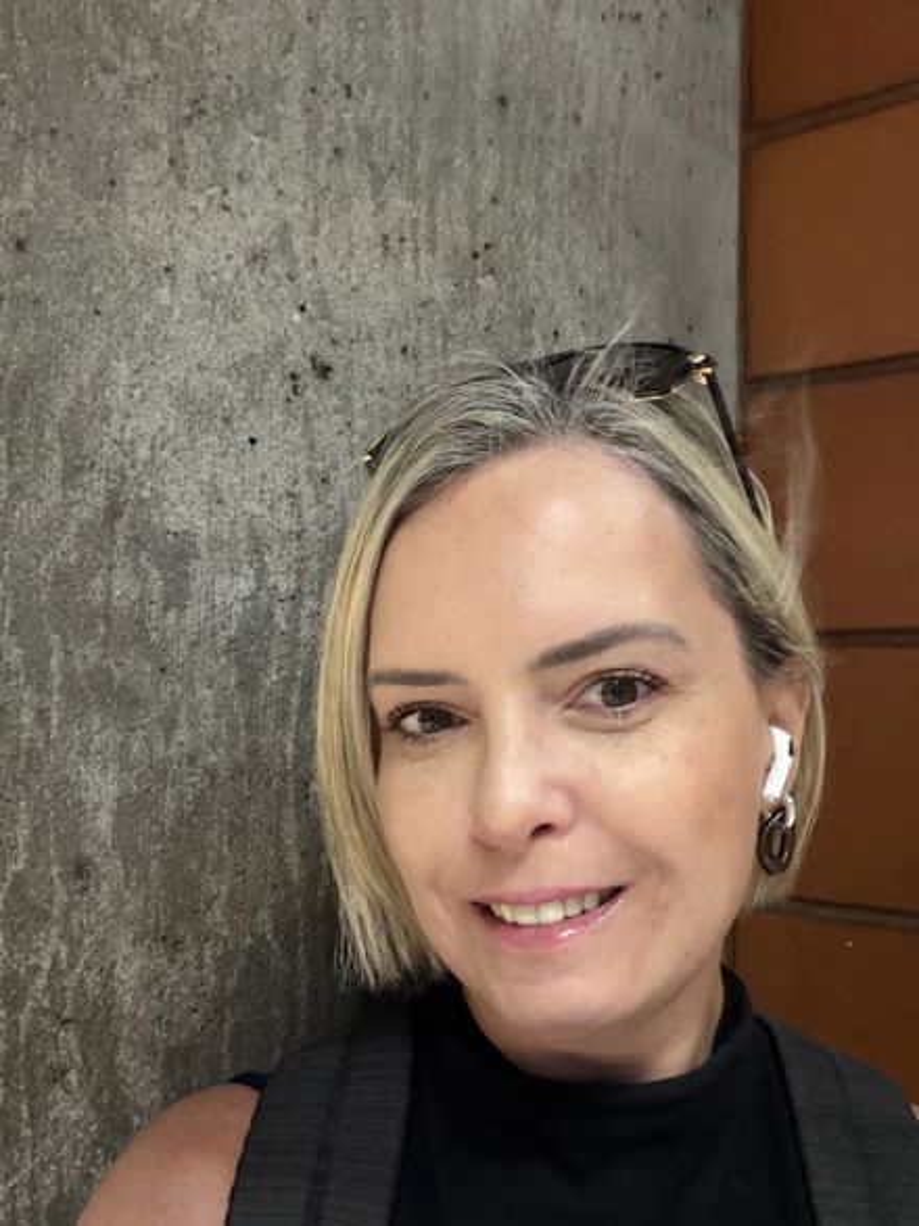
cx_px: 460
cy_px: 613
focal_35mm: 30
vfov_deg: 60.0
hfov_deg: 46.8
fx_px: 1062
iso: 400
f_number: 1.9
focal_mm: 2.71
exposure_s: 1/30
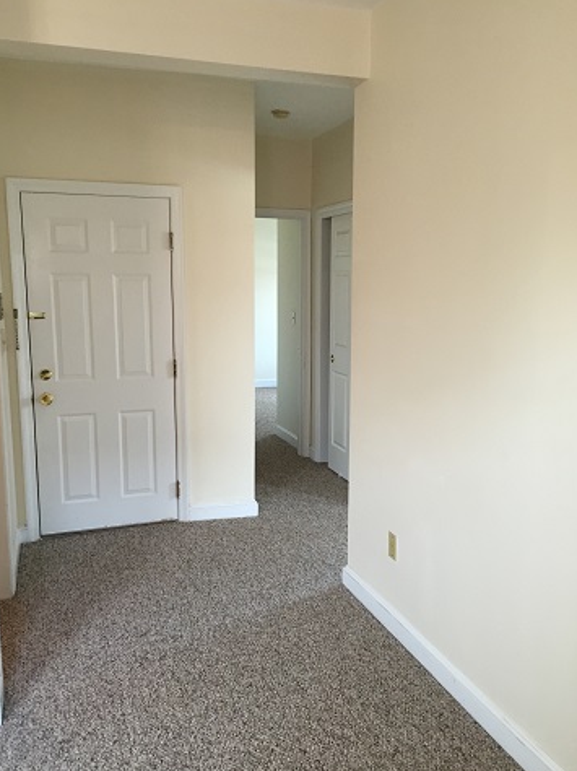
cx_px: 283
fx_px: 667
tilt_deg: -9.4
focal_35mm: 30
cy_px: 382
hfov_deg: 46.8
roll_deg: -0.2
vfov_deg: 60.0
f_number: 2.2
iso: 50
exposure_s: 1/30
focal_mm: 4.15
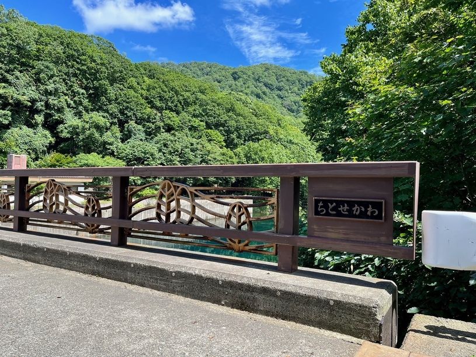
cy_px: 178
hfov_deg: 67.3
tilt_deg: +0.3
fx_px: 357
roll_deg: -1.4
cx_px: 238
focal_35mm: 26
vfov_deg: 53.1
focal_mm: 5.1
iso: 50
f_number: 1.6
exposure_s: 1/1009
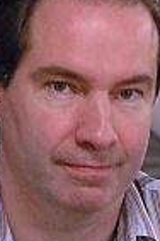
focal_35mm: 448
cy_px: 227
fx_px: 2986
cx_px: 77
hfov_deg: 3.1
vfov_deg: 4.6
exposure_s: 1/40
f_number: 5.6
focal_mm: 90
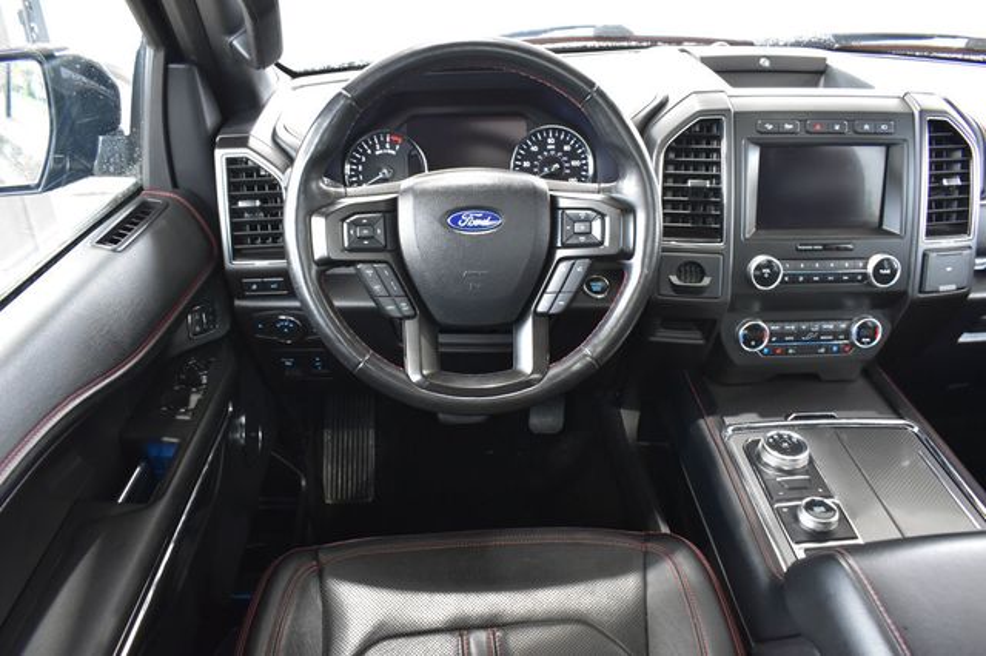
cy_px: 328
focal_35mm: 27
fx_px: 739
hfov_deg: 67.4
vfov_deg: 47.9
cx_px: 493
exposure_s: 1/15
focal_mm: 18
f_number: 5.6
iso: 1600
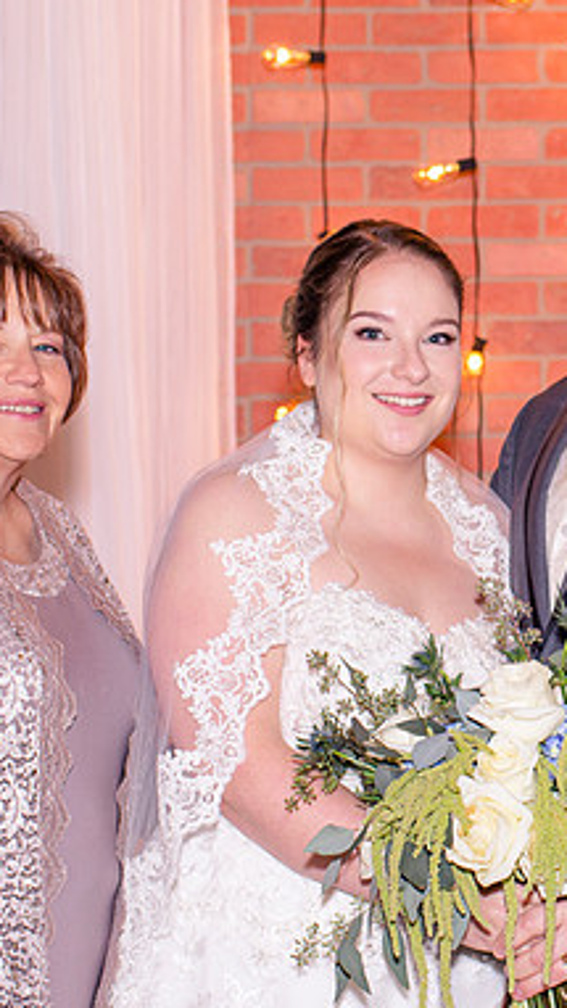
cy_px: 418
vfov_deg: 20.3
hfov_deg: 11.4
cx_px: 631
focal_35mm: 105
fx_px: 2805
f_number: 2.8
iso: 200
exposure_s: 1/200
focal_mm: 35
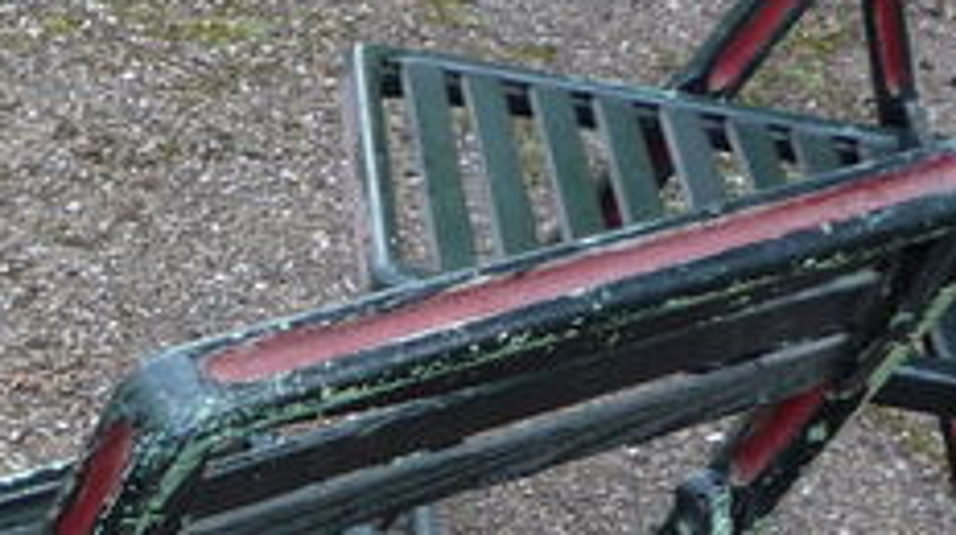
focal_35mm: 141
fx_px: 3571
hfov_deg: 14.2
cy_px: 761
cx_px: -482
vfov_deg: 8.4
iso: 100
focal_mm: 5.2
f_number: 4
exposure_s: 1/125
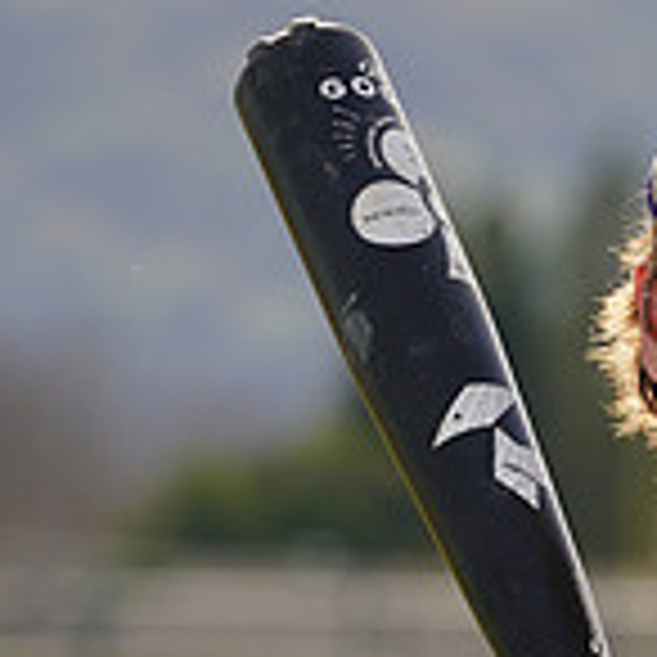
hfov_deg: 2.1
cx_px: 785
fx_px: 17672
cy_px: 891
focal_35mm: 823
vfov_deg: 2.1
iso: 100
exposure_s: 1/250
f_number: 9
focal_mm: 244
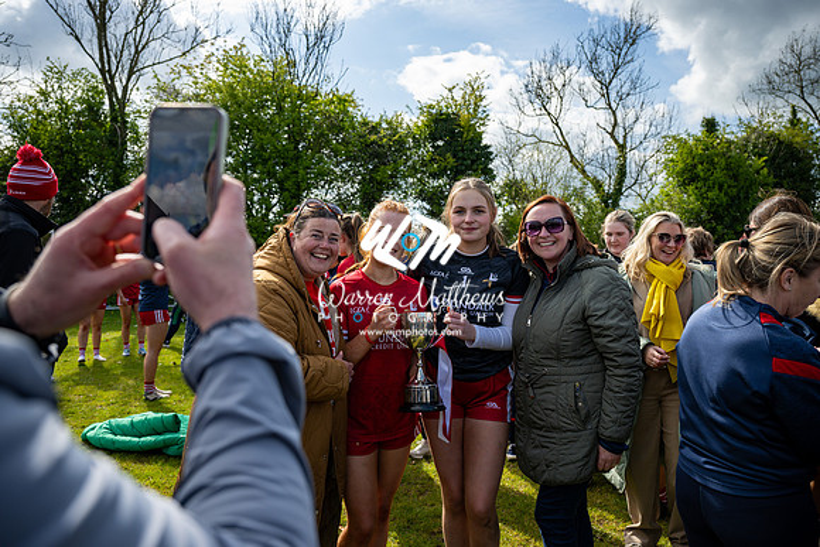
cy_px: 274
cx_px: 410
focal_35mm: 28
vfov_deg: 47.2
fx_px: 627
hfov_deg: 66.4
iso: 100
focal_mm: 27.5
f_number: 4
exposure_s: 1/800
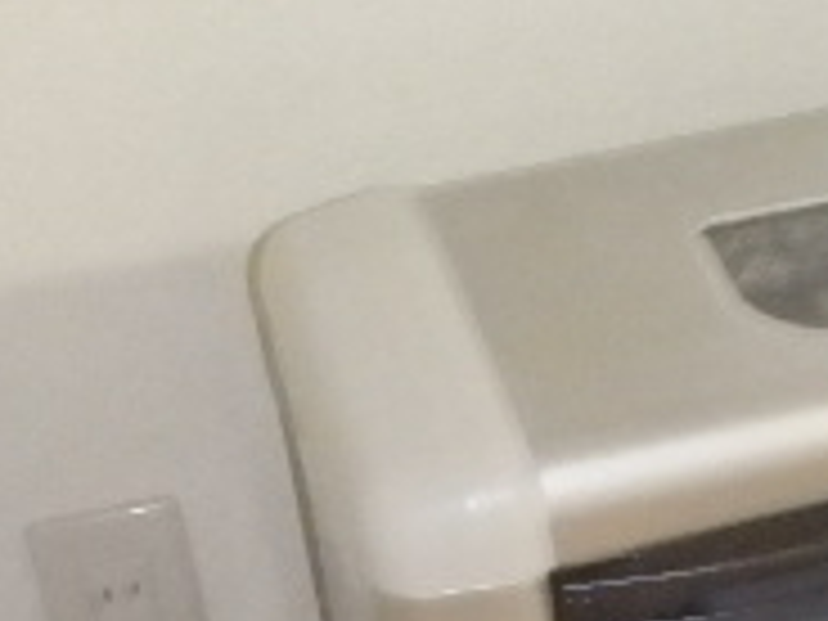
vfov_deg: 12.2
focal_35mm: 118
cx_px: 968
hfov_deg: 16.1
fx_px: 2823
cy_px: 783
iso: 1600
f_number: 4.9
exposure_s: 1/10
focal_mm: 6
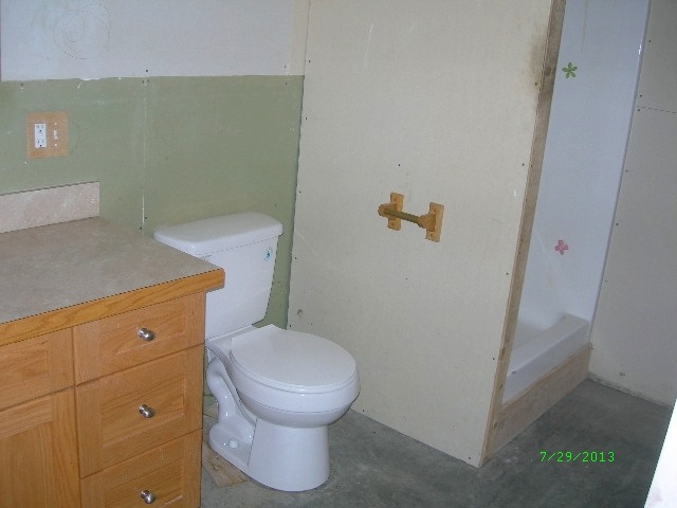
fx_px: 743
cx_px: 338
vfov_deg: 37.7
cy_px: 254
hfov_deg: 49.0
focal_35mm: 38
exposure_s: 1/60.1
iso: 50
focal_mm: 7.8
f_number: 2.8
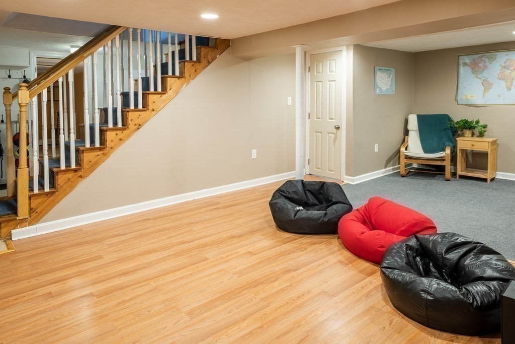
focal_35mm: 24
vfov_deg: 53.1
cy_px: 172
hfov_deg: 73.7
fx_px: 343
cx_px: 258
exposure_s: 3
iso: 64
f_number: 18
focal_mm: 24
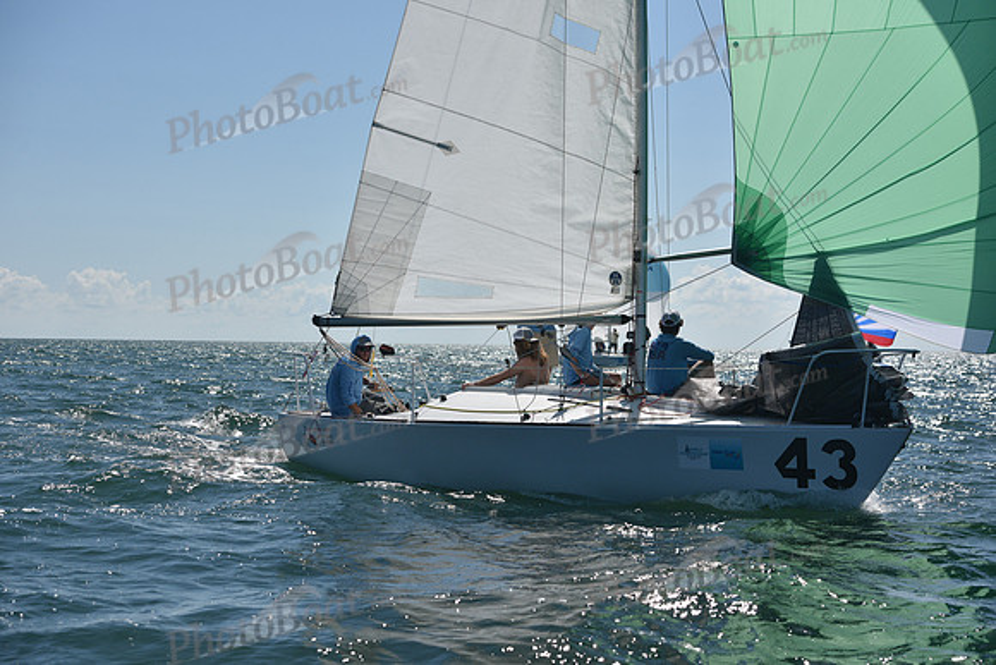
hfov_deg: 28.8
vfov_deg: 19.5
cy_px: 332
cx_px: 498
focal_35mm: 70
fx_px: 1937
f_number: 6.3
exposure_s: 1/1250
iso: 250
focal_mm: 70
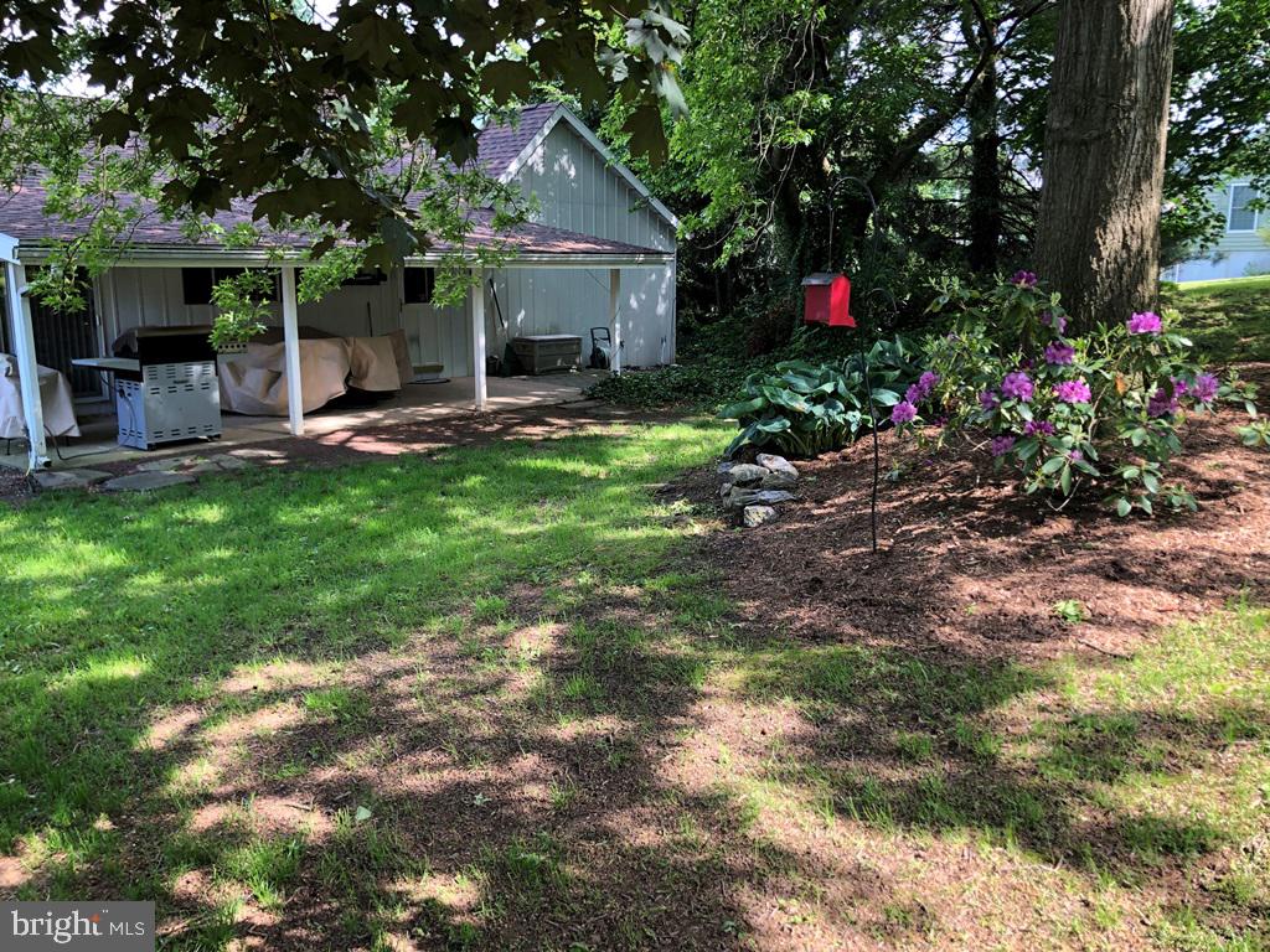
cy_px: 476
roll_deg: -0.3
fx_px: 1027
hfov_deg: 63.4
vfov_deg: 49.7
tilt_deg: -10.8
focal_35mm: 28
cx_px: 635
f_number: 1.8
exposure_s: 1/120
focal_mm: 3.99
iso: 32
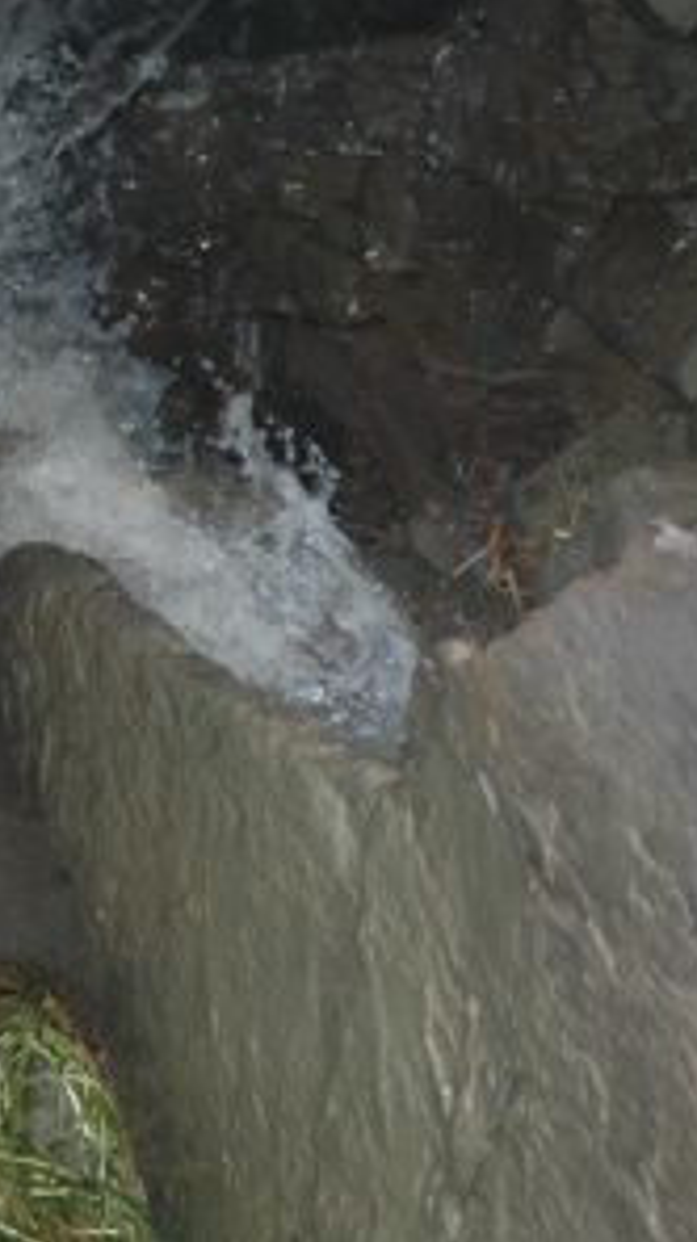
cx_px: -80
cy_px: 617
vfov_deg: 19.5
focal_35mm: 110
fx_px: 3622
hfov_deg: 10.8
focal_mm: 46
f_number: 4.5
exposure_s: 1/60
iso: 400
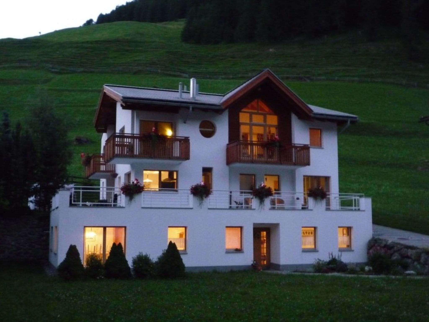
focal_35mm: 44
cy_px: 161
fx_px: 545
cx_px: 214
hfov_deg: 42.9
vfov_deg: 32.9
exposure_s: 1/8
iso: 800
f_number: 4.3
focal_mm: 7.8
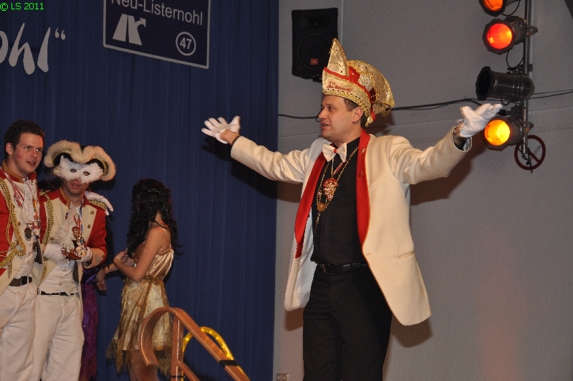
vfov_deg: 15.7
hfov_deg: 23.4
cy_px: 190
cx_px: 286
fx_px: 1383
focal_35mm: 87
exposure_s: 1/60
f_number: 5
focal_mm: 58
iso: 400
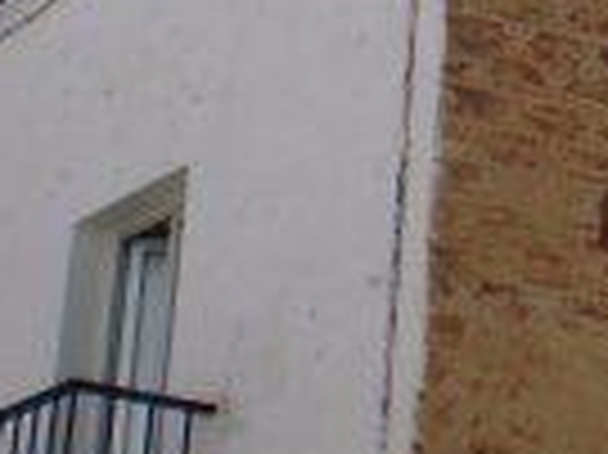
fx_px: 2808
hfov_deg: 12.1
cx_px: 730
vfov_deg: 8.9
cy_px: -337
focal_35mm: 160
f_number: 4.6
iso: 64
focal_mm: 6.3
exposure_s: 1/1000
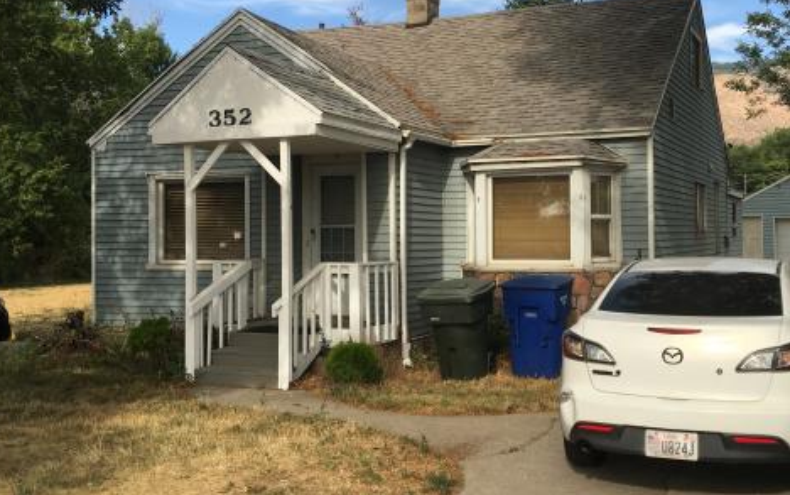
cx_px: 495
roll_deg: +0.4
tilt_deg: +2.3
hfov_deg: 46.7
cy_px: 226
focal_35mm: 42
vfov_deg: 30.6
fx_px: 905
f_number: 2.2
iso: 25
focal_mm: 4.15
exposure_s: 1/1040
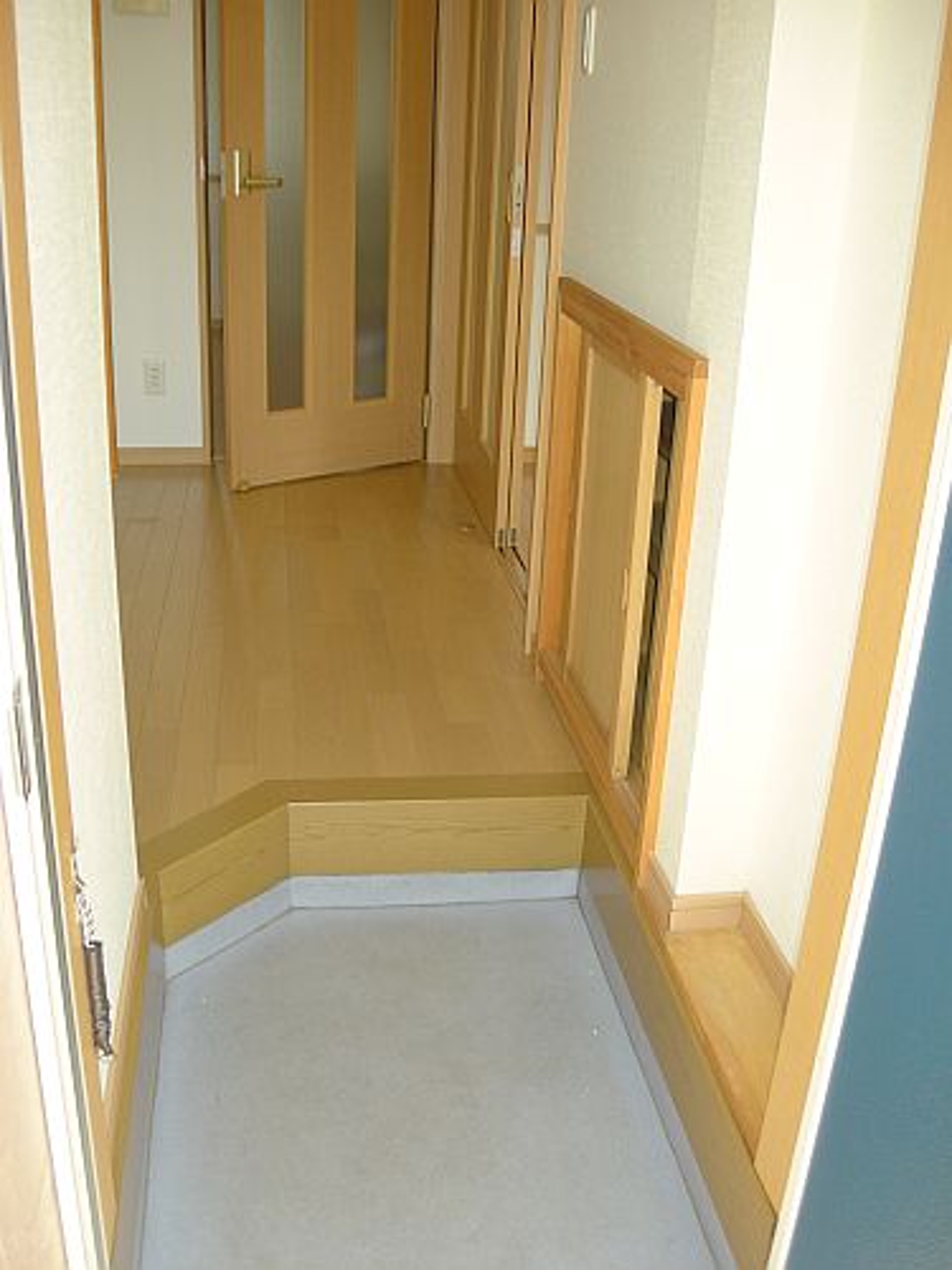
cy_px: 635
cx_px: 476
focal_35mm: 35
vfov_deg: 52.6
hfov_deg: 40.7
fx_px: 1283
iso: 64
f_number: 2.8
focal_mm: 5.7
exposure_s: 1/126
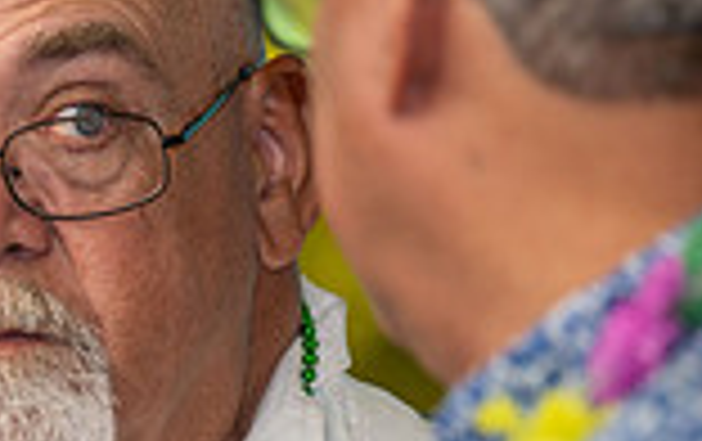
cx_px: -45
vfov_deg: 1.7
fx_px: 14484
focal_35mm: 756
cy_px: 497
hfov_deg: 2.8
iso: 160
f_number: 2.8
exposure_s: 1/100
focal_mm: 200
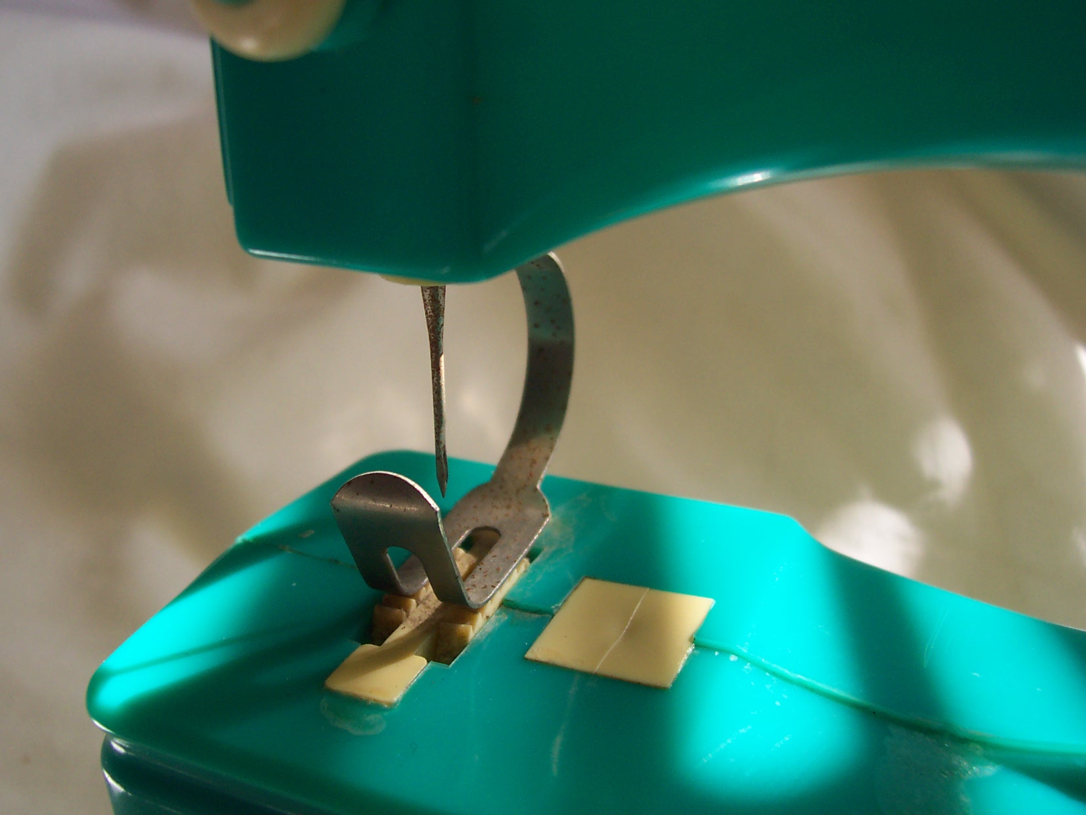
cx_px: 543
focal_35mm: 37
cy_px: 408
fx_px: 1161
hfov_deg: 50.1
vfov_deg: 38.7
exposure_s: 1/180
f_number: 2.8
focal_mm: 5.6
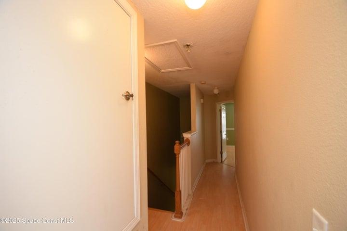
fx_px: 145
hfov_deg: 100.4
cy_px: 116
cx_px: 174
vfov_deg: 77.3
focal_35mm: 15
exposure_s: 1/60
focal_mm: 10
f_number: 4
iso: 800
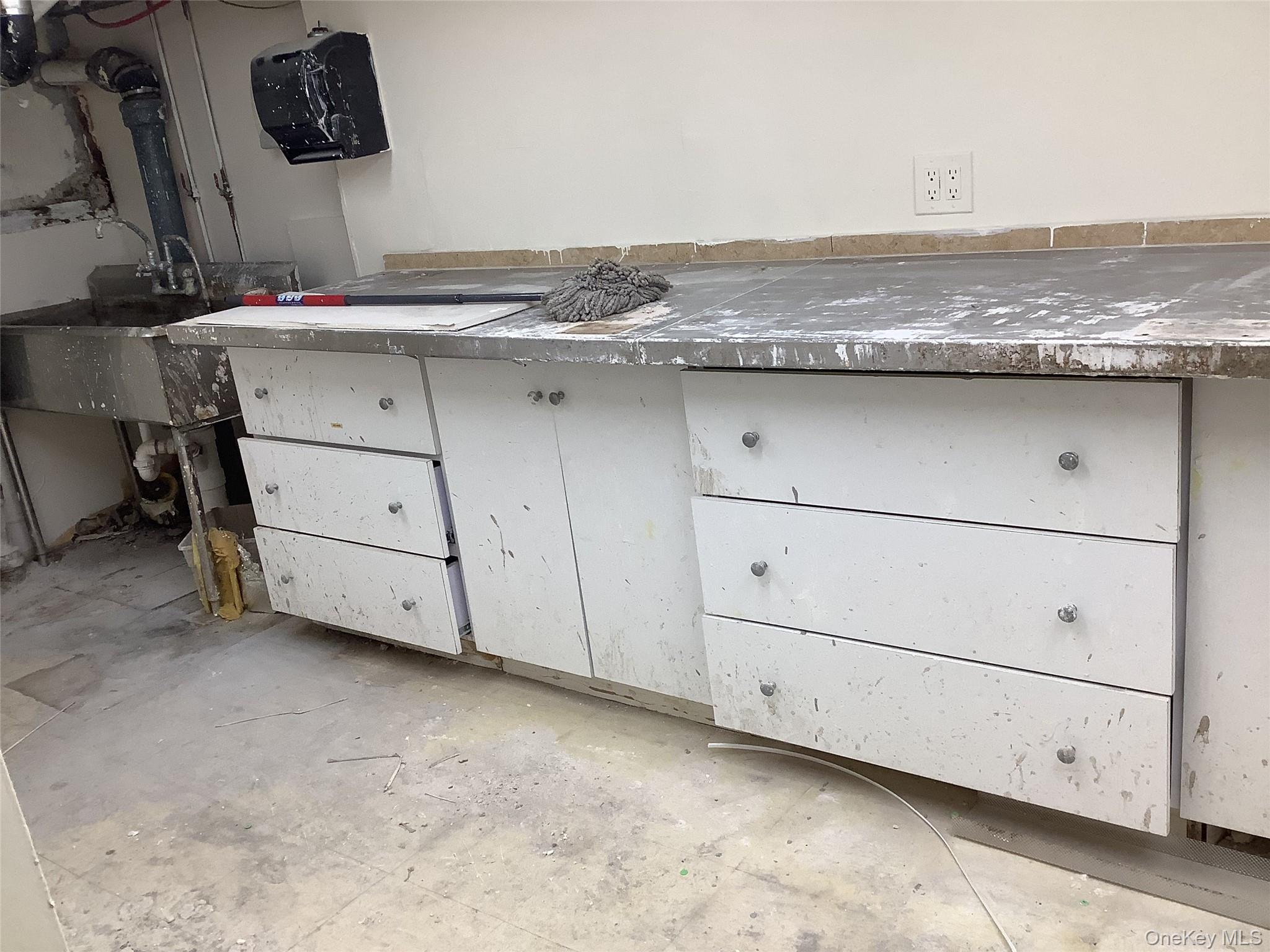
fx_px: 1137
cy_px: 476
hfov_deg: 58.4
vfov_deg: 45.4
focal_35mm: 31
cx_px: 635
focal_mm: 3.3
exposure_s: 1/120
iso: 80
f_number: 2.4
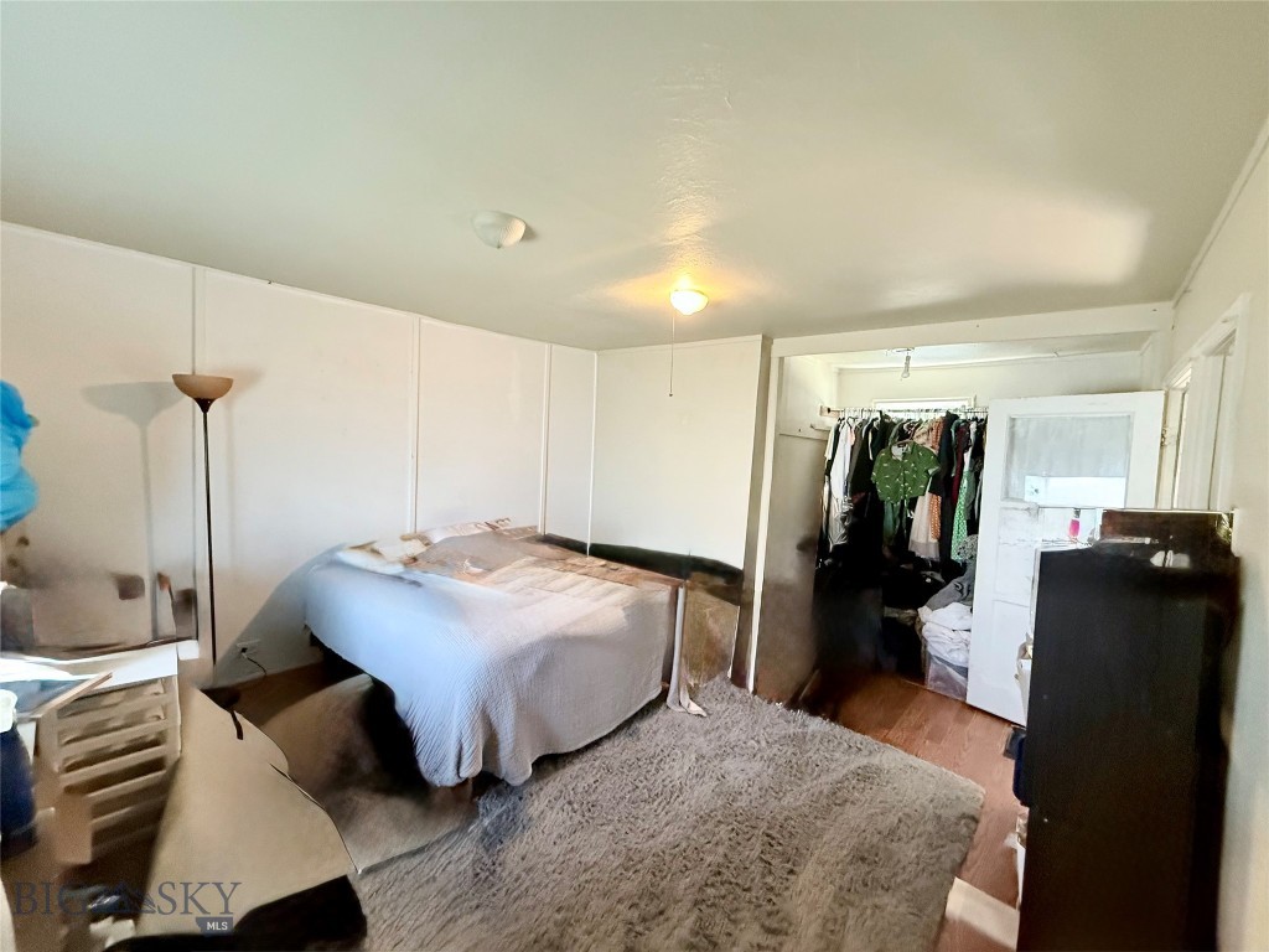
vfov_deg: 85.7
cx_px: 634
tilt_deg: -2.9
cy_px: 476
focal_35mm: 14
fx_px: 513
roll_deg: -1.4
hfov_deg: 102.1
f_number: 2.2
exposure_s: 1/60
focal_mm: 2.22
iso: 640
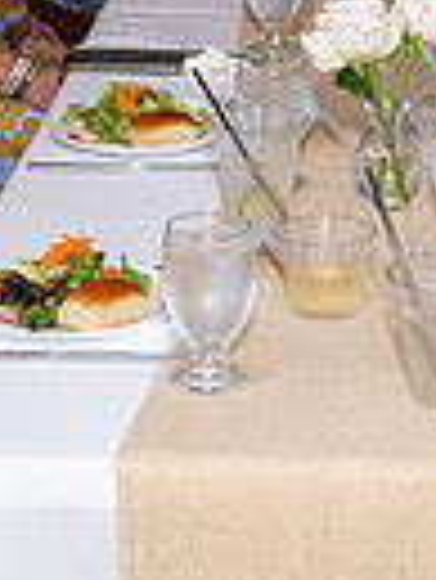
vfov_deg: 12.9
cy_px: -50
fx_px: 2515
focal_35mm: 150
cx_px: 312
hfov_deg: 9.9
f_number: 11
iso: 2000
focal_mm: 32
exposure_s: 1/250
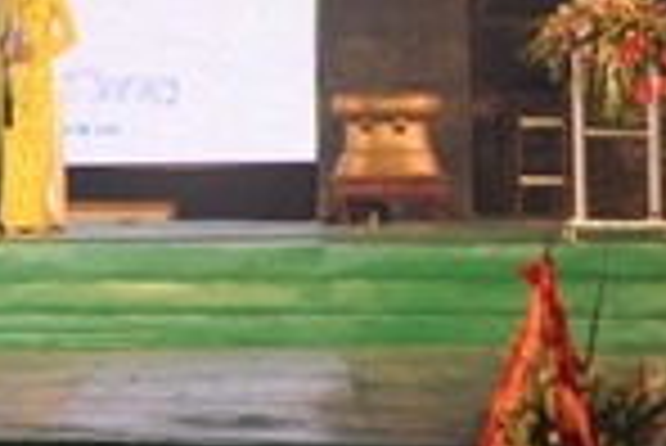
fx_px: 6555
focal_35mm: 354
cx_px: -220
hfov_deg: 5.8
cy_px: -264
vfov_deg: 3.9
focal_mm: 105
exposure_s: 1/50
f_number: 4
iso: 400
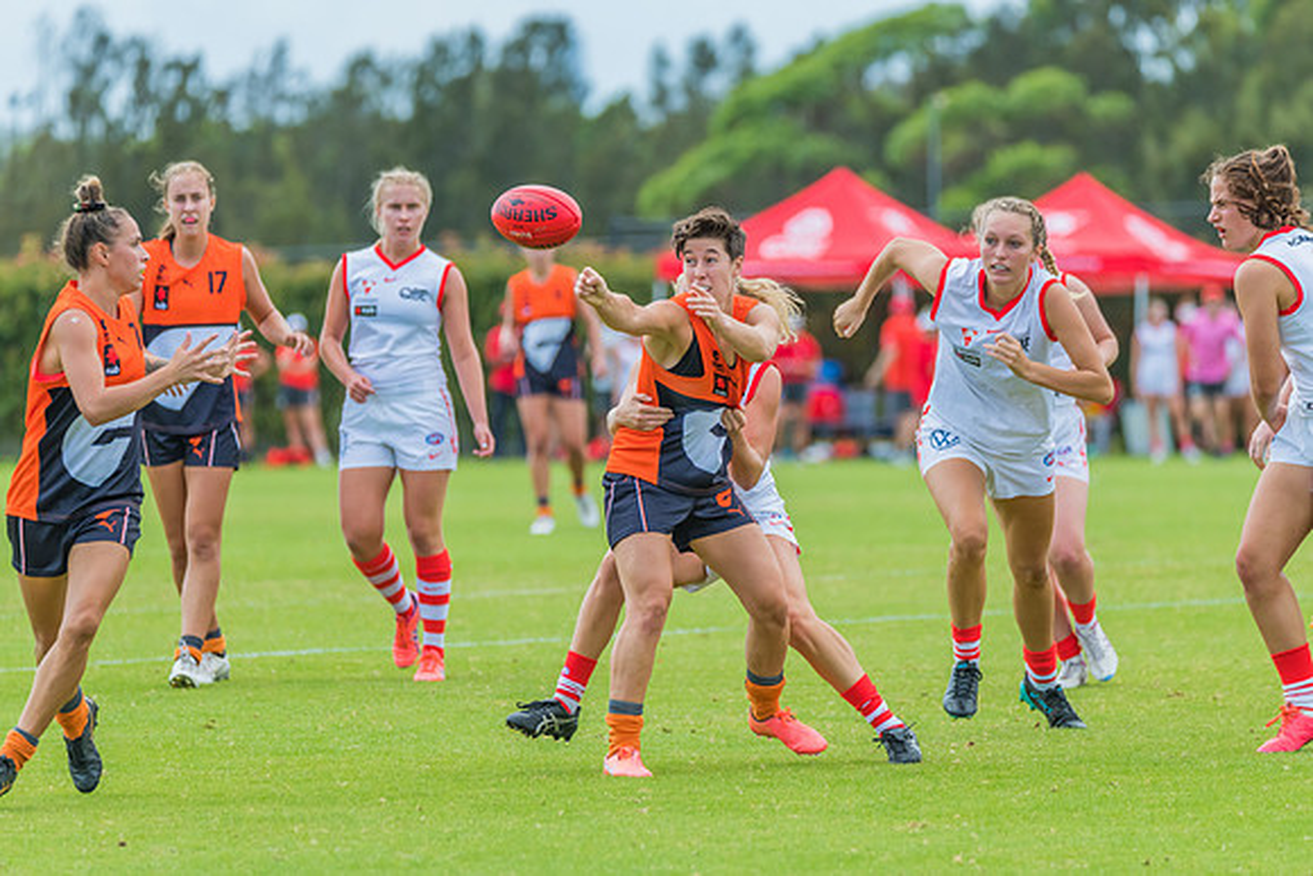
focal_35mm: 360
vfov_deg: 3.8
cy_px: 438
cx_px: 656
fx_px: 13132
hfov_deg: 5.7
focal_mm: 360
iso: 800
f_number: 6.3
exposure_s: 1/1600
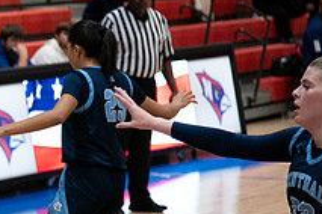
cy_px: 159
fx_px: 2075
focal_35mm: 232
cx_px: -193
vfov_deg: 5.9
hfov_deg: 8.6
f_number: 2.8
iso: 4000
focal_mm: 72
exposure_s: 1/1000
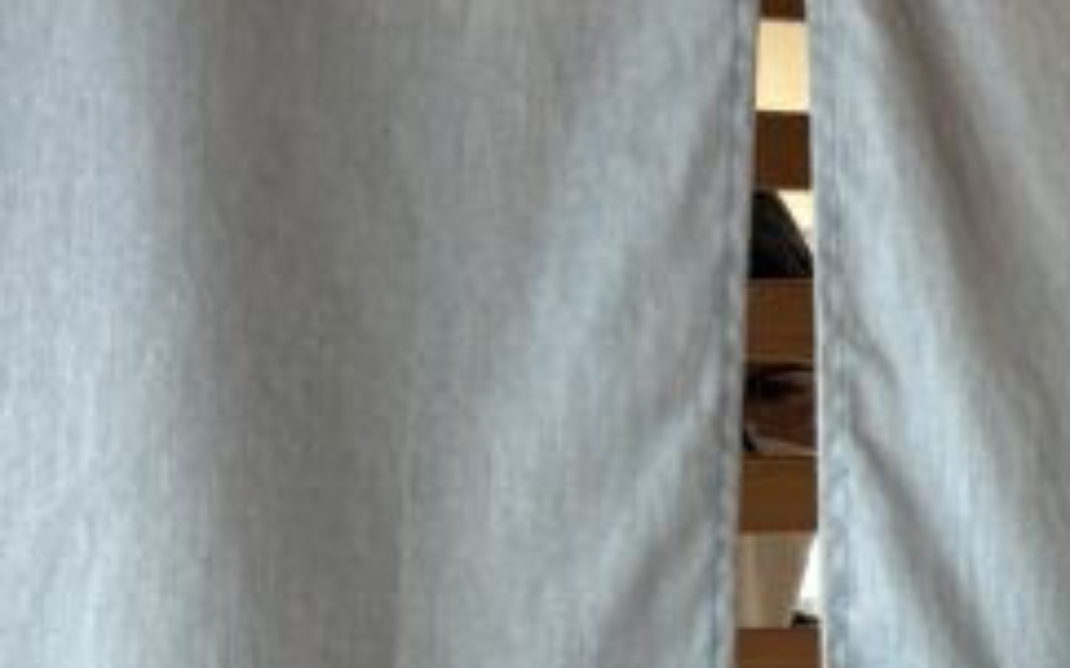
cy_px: 221
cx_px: 1309
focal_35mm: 91
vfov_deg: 14.3
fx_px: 2652
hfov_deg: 21.1
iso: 125
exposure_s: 1/92
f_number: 1.6
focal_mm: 5.96
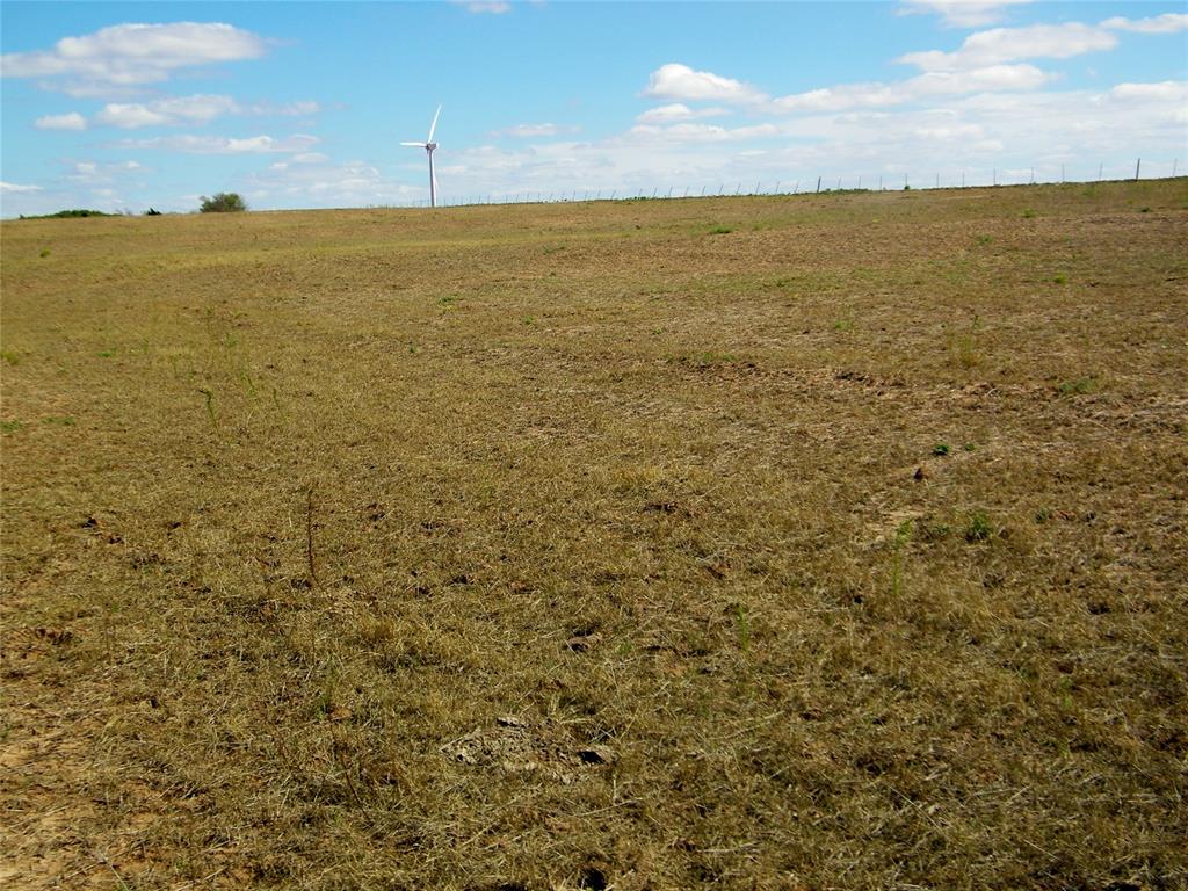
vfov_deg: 29.7
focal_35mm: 49
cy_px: 446
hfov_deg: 38.9
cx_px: 594
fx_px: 1682
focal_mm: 8.8
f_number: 8
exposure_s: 1/200
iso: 80
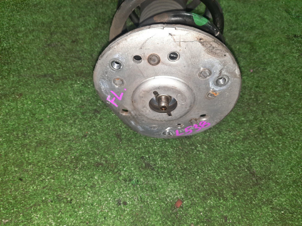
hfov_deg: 69.4
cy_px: 113
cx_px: 151
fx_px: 218
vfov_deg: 54.9
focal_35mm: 25
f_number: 2
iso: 512
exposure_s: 1/25
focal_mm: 4.6
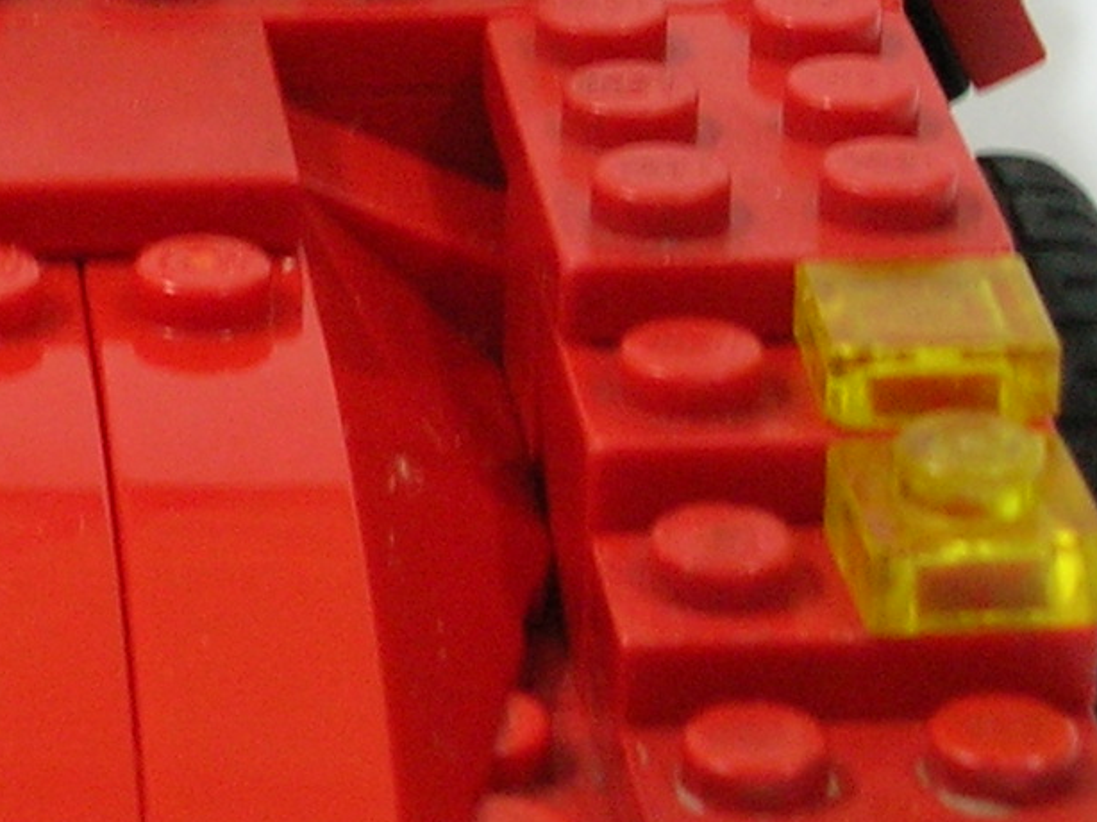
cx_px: -52
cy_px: 300
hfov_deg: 9.1
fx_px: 6842
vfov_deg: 6.9
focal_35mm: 216
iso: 100
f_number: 3.5
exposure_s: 1/2.2
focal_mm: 9.7
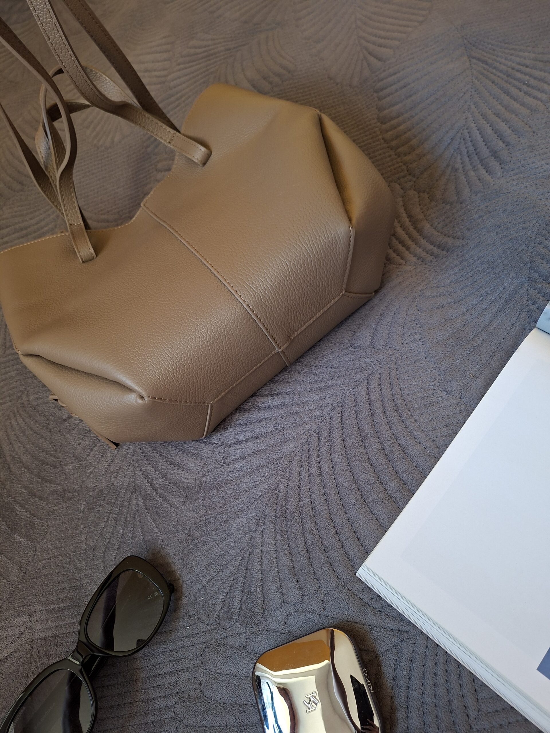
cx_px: 275
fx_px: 487
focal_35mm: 23
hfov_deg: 58.9
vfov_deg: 73.9
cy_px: 366
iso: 320
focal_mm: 5.54
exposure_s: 1/50
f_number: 1.8
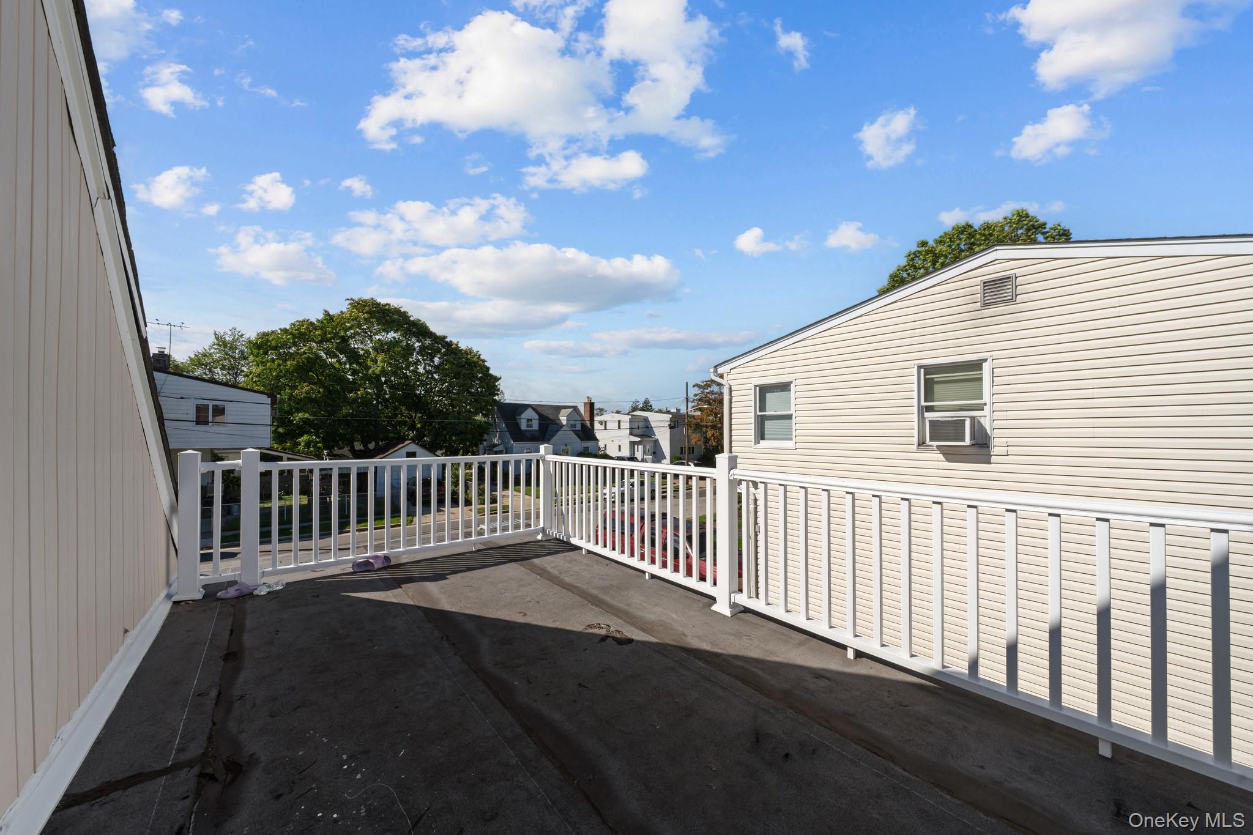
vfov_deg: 90.0
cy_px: 418
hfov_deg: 112.6
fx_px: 418
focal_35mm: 12
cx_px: 626
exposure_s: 1/250
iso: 250
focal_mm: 12
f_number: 8
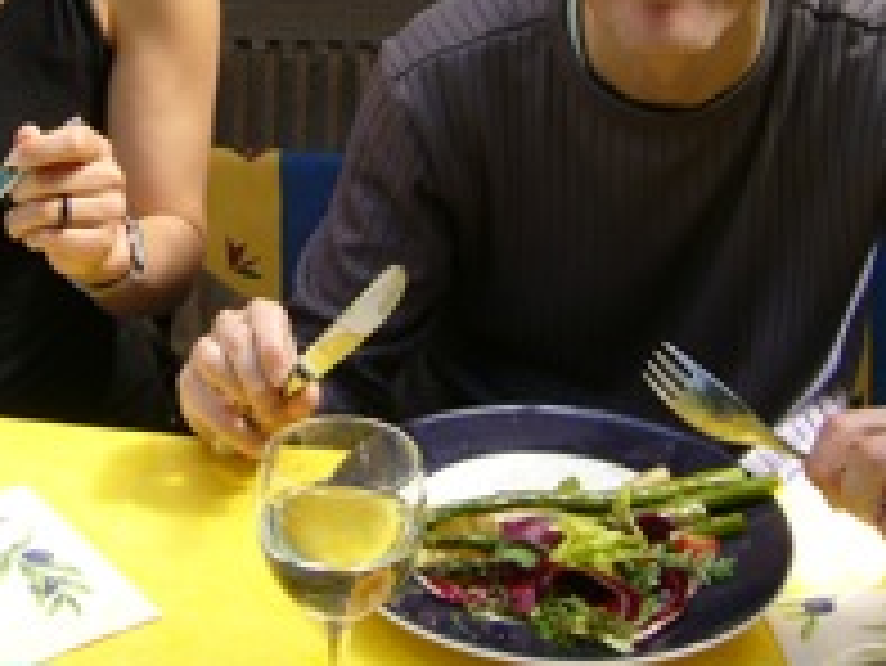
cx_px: 288
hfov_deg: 30.0
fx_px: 1639
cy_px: 86
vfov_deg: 22.5
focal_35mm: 64
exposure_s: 1/200
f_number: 2.8
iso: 80
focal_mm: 5.8
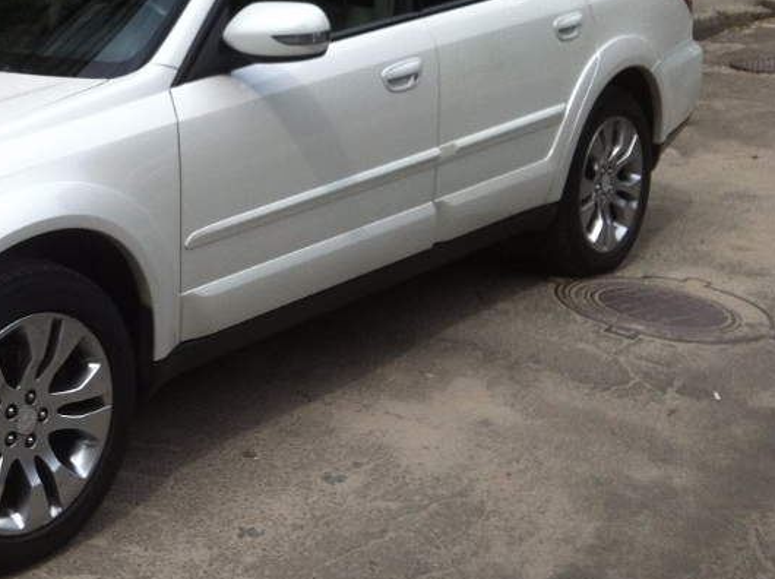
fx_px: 1476
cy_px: 141
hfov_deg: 28.2
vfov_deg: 22.0
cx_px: 61
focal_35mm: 66
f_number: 2.8
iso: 80
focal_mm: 3.85
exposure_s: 1/973
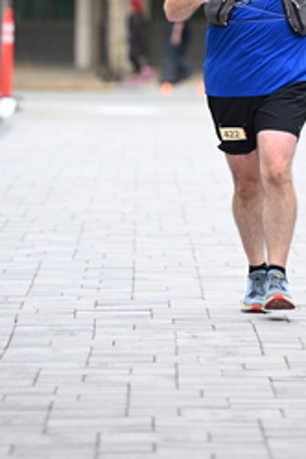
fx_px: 4220
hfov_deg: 4.1
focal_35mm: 331
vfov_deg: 6.2
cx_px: 292
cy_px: 20
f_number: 2.8
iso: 400
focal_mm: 150
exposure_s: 1/1000
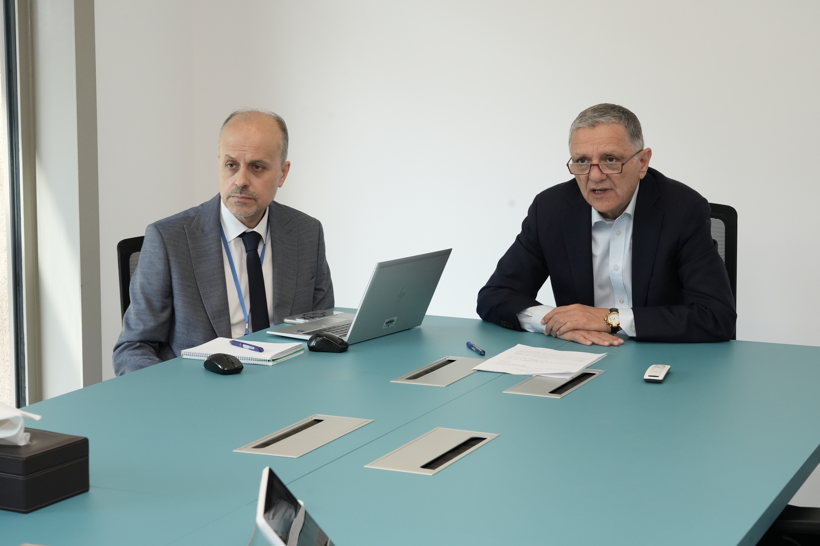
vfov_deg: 19.7
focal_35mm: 69
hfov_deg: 29.2
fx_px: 1572
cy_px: 273
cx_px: 410
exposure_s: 1/160
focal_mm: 69
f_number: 10
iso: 3200
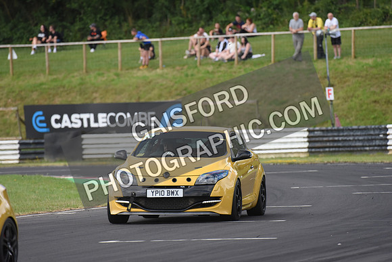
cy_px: 131
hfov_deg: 5.2
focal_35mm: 400
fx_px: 4356
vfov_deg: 3.4
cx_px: 196
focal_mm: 400
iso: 1600
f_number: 5.6
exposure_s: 1/1000
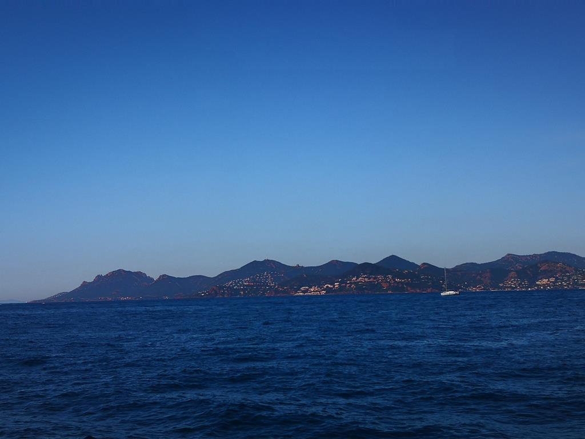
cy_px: 220
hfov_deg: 42.1
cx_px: 292
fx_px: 760
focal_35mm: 45
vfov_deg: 32.2
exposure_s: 1/2899
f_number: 1.6
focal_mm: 3.95
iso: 50
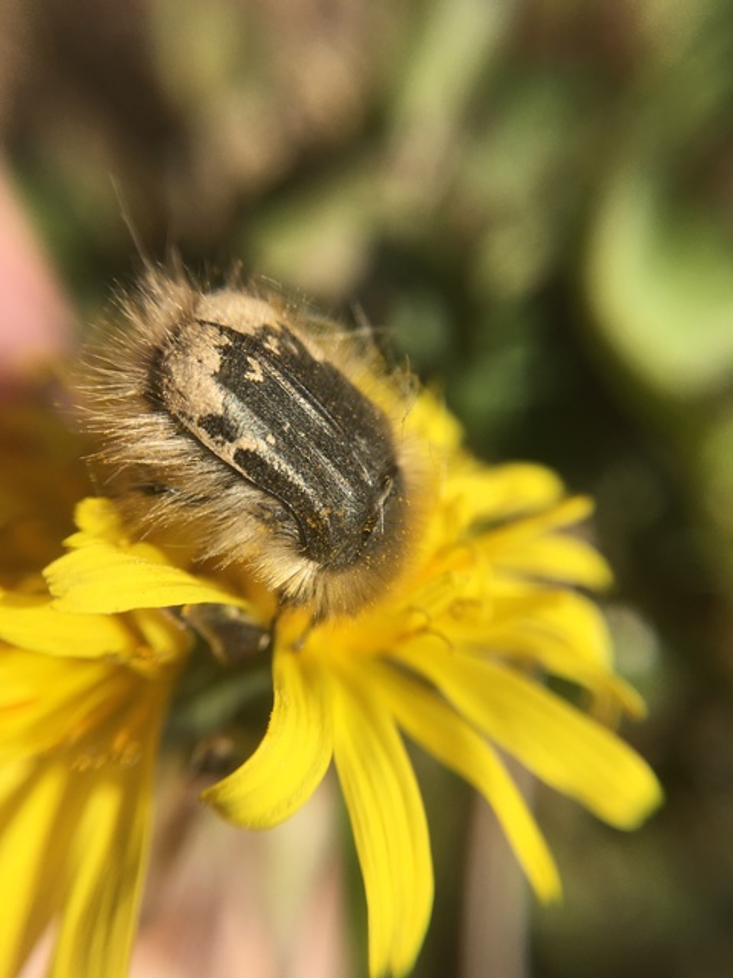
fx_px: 819
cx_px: 366
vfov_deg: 61.7
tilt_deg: -81.9
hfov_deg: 48.2
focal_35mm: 29
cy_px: 489
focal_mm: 4.15
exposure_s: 1/1637
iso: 25
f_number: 2.2
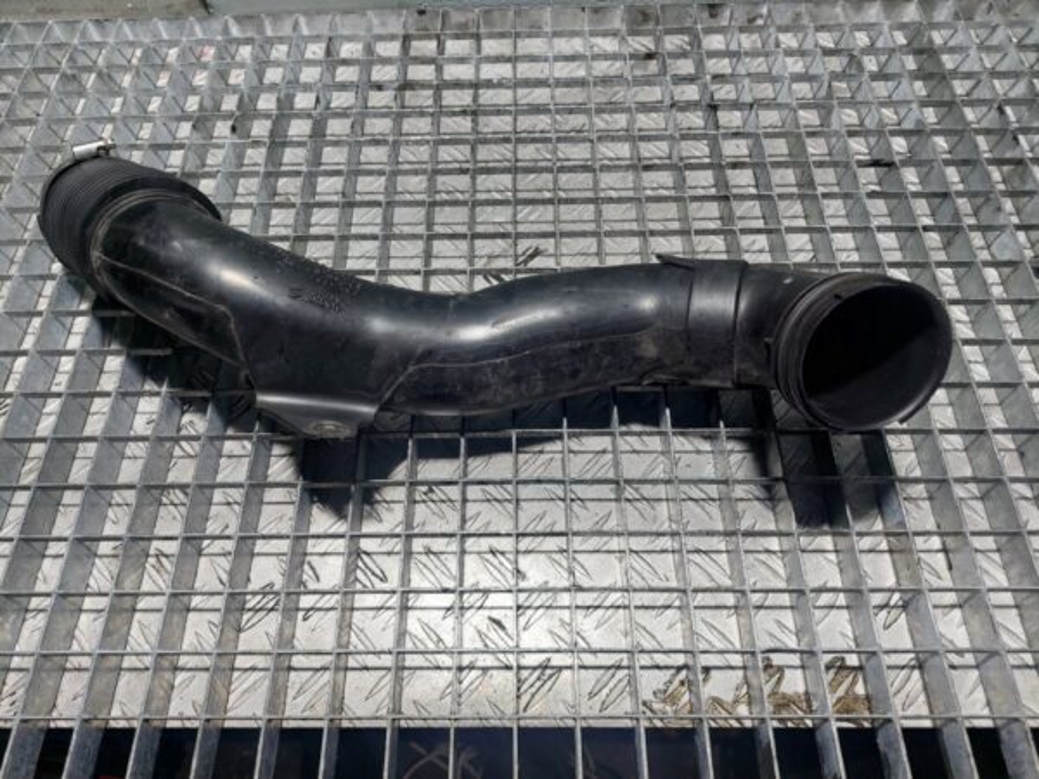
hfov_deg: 69.4
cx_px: 520
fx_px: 750
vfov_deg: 54.9
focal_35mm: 25
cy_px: 390
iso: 50
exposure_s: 1/100
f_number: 1.8
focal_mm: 5.23
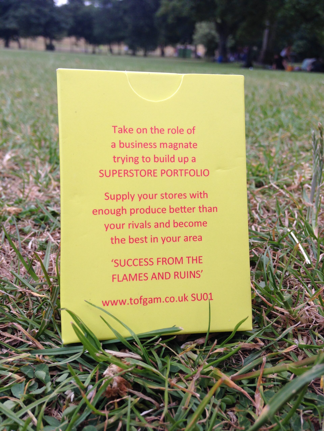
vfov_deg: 55.4
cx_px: 162
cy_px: 216
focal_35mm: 33
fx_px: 412
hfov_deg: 42.9
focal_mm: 4.12
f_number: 2.4
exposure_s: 1/287
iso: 50
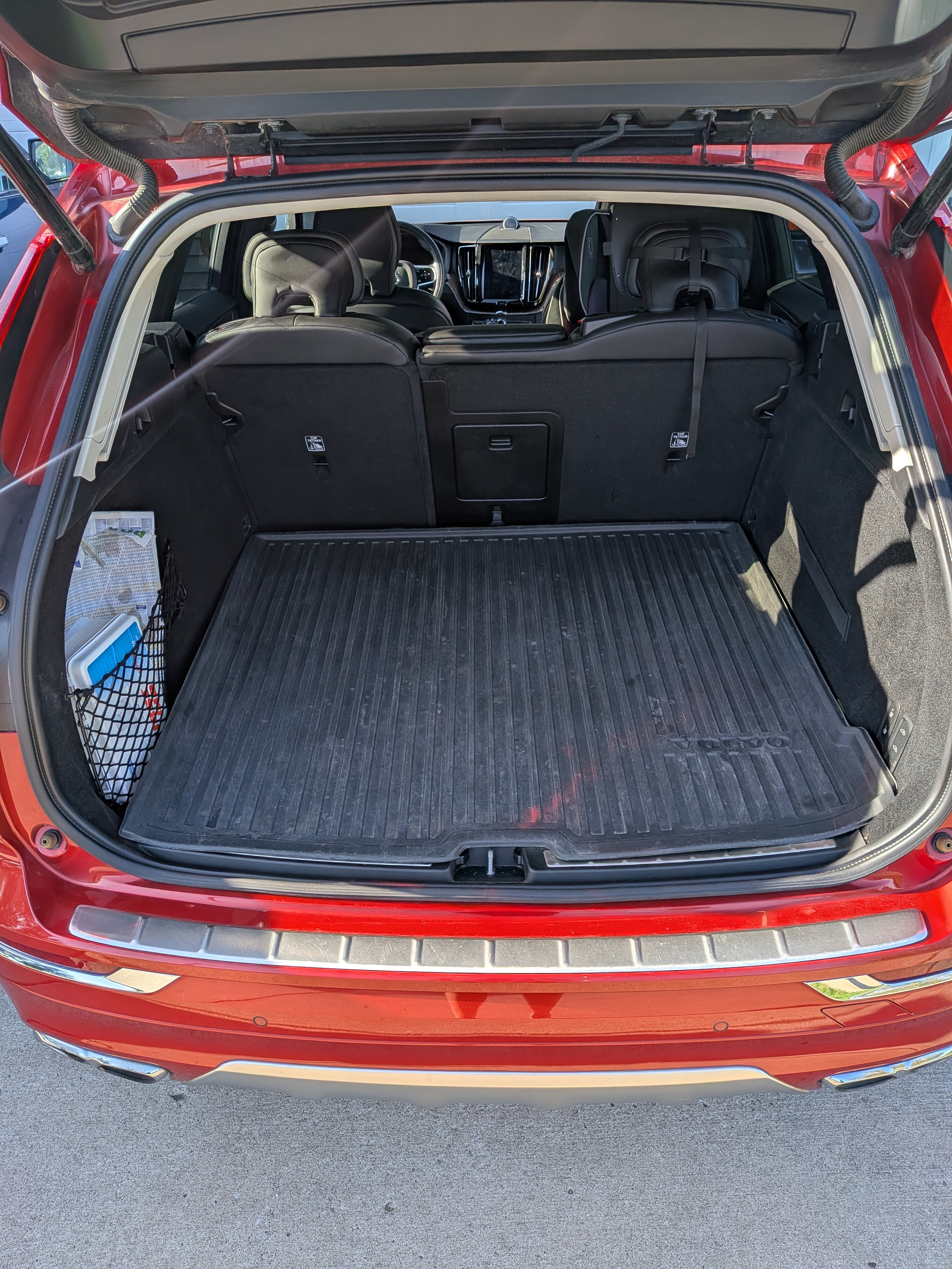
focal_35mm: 24
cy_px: 634
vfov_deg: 71.6
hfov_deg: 56.8
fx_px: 880
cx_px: 476
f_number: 1.7
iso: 27
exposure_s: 1/290
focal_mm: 4.53
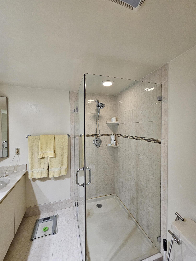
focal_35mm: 13
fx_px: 98
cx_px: 98
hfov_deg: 89.9
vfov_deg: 106.2
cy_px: 130
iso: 400
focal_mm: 2.2
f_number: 2.2
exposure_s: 1/40
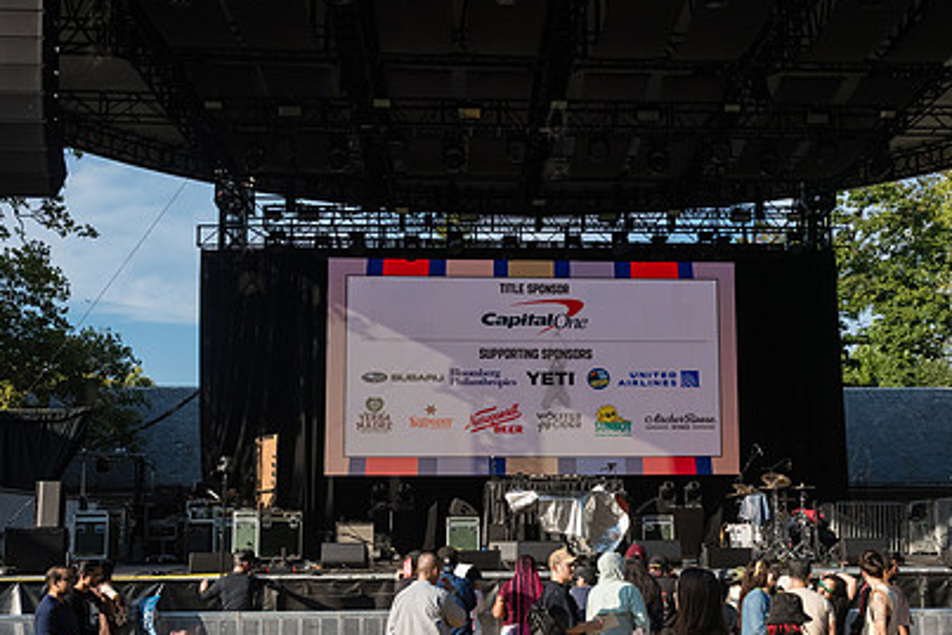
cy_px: 367
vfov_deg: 29.2
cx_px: 555
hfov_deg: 42.6
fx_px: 1217
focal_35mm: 46
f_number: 5.6
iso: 2000
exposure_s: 1/4000
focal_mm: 32
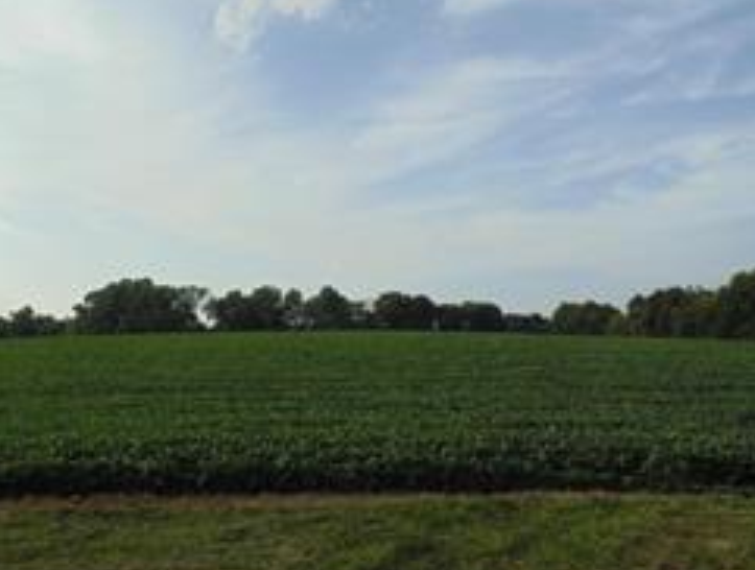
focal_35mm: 31
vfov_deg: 45.6
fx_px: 678
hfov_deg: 58.2
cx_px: 351
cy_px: 310
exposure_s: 1/1000
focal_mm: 4
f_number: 3.1
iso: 80
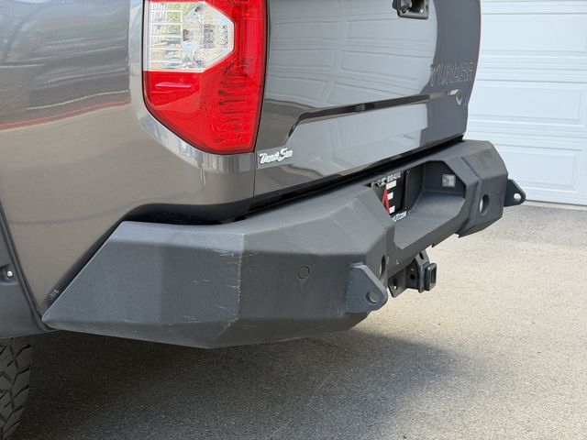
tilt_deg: -8.8
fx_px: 814
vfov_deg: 30.3
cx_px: 294
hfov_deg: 39.7
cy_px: 220
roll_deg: -1.7
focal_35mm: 48
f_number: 1.78
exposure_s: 1/155
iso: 80
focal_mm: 6.76
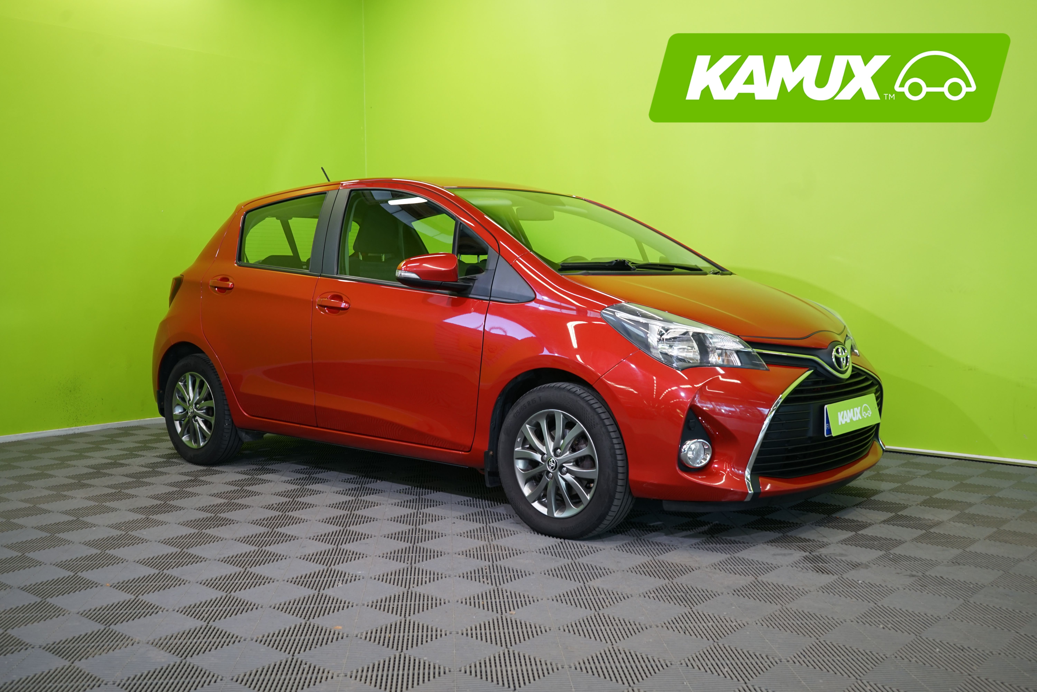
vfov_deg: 37.9
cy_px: 346
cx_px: 518
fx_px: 1008
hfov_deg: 54.4
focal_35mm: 35
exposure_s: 1/30
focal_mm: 35
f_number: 6.3
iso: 500
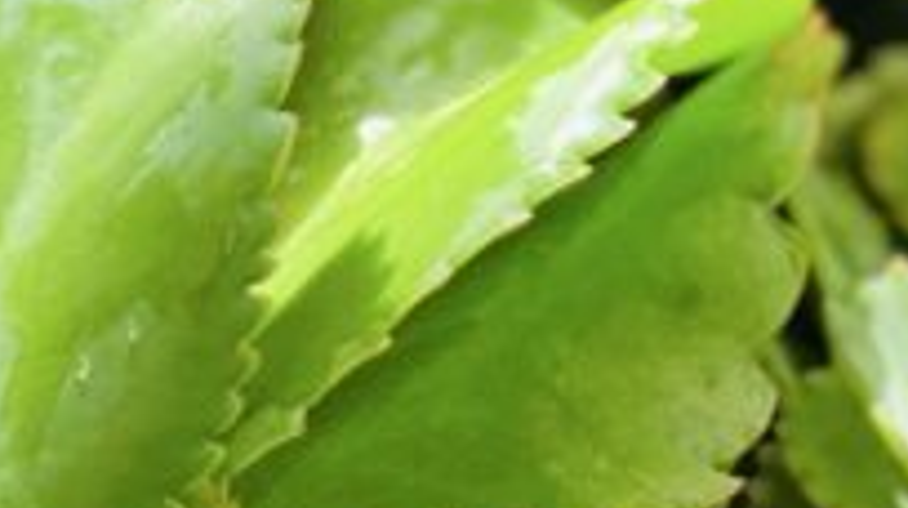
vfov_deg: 7.1
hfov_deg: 12.8
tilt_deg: -21.3
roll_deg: -0.8
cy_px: -348
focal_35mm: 167
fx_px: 4014
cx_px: 40
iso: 32
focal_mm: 6
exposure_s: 1/122
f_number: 2
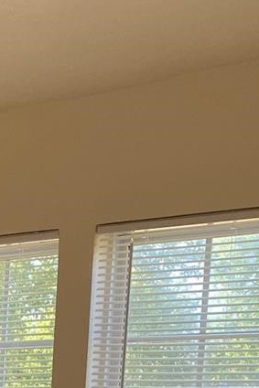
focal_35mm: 98
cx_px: -138
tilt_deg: -5.1
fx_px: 1057
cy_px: 566
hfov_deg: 13.2
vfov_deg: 18.6
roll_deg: -1.5
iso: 50
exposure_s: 1/122
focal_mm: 4.25
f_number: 1.8
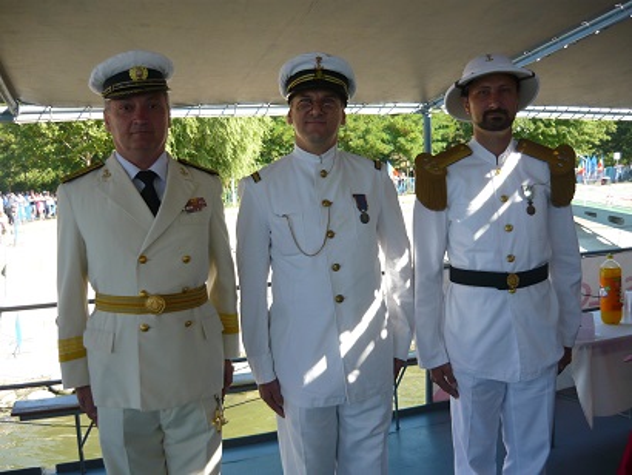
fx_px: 603
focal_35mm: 33
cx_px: 316
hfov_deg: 55.3
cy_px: 238
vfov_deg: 43.0
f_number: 2.8
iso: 100
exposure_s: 1/250
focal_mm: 5.5
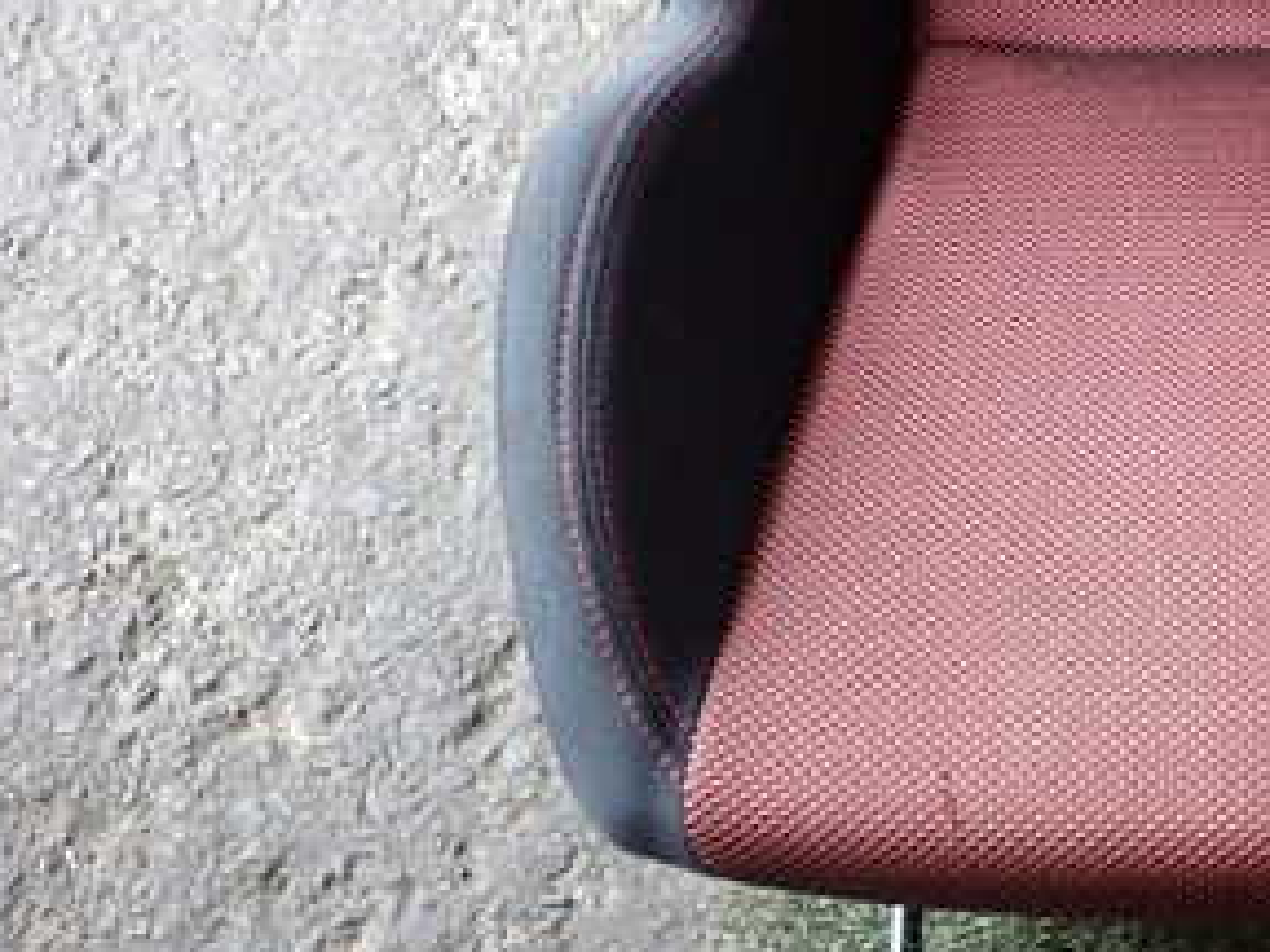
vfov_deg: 28.0
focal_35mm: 52
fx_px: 1908
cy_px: 485
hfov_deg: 34.3
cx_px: 1195
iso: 200
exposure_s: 1/50
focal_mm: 4.5
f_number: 2
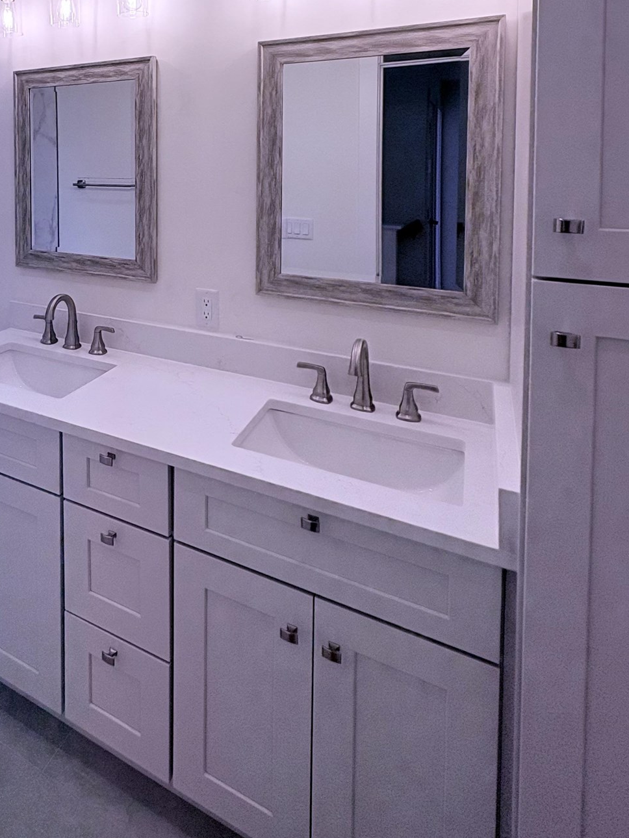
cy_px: 183
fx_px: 605
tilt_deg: -2.5
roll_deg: +1.3
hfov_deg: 49.7
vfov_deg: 64.1
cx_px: 79
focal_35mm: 25
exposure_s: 1/252
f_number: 2.2
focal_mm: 2.22
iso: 64
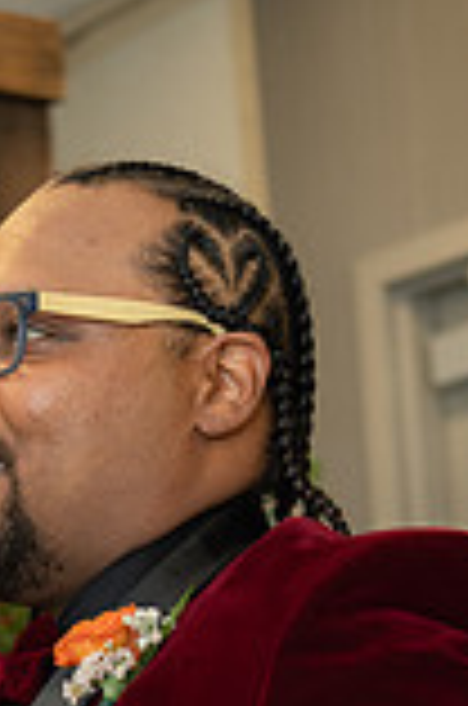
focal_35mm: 115
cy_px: 967
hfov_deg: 11.5
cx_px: -194
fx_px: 2252
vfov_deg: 16.6
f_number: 2.8
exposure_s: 1/125
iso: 640
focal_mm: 40
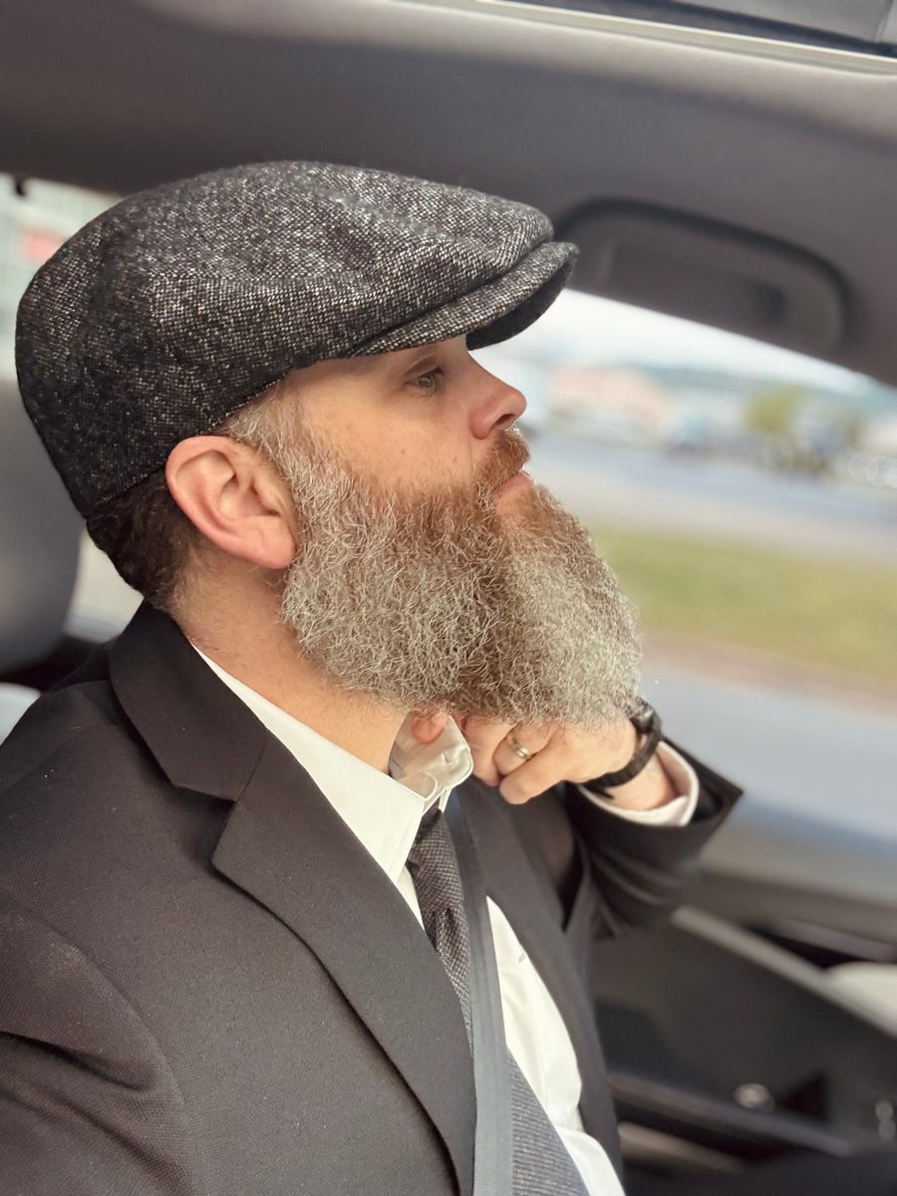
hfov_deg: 46.8
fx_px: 1037
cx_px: 448
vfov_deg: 60.0
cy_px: 598
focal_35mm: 30
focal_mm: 2.69
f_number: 1.9
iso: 200
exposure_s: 1/60
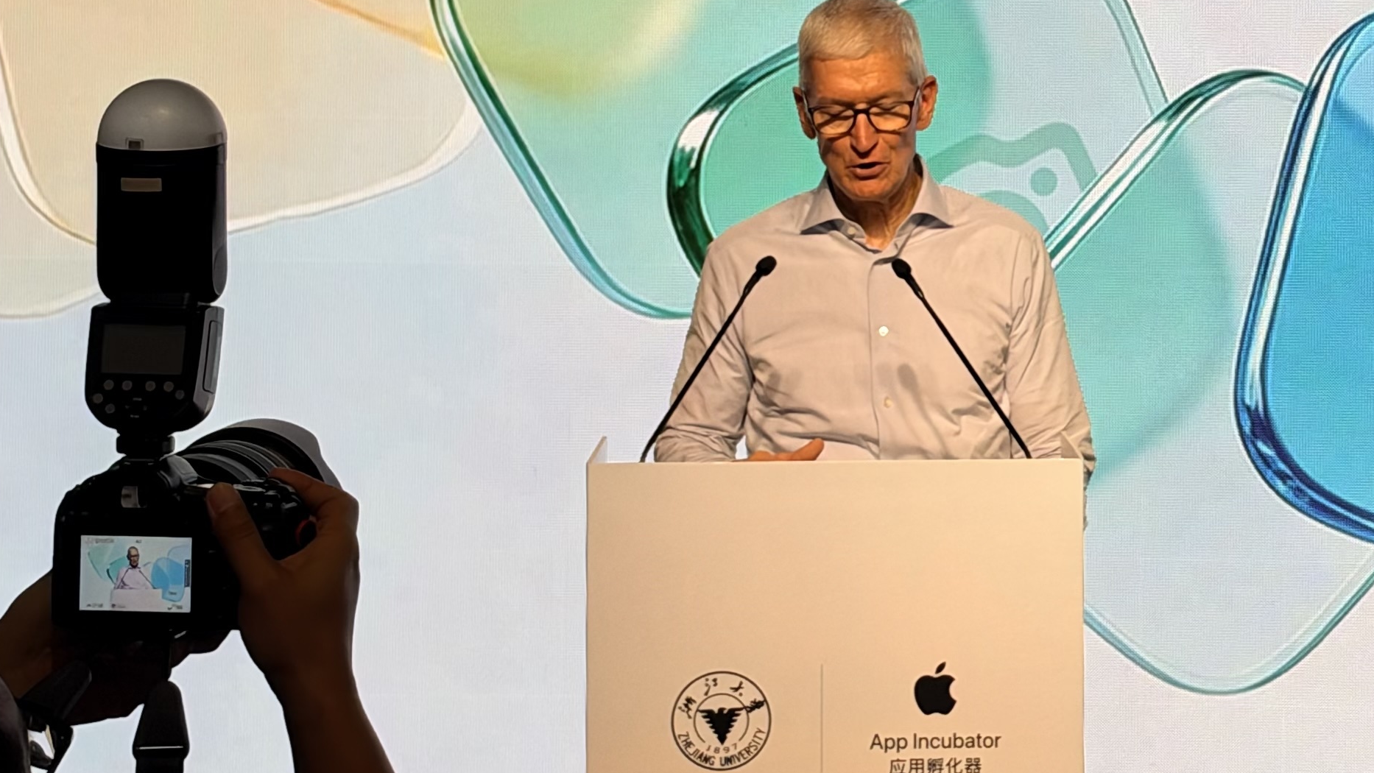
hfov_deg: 18.8
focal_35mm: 113
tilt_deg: +0.4
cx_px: 1040
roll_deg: -0.7
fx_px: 4117
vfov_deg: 10.7
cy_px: 154
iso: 64
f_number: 1.8
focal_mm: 6.93
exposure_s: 1/250
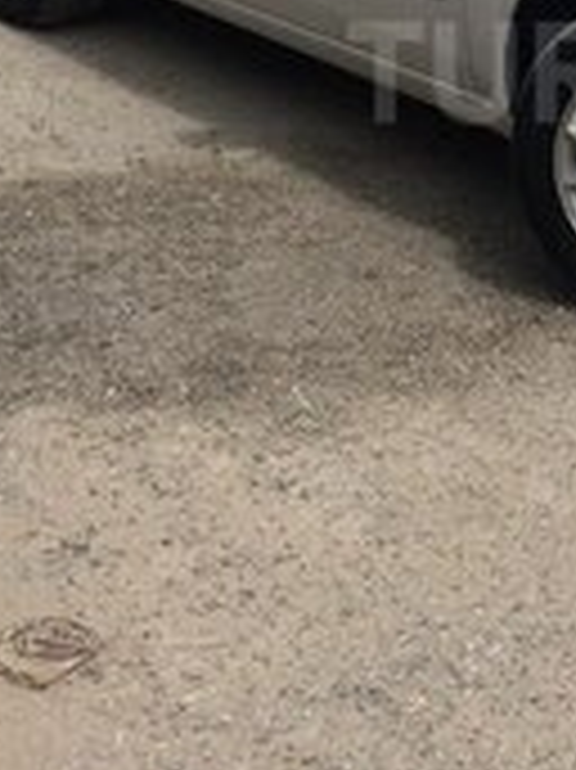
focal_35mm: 84
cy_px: 72
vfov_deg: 22.7
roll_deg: -0.1
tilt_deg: -17.0
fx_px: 1866
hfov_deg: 16.8
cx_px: 693
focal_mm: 4.15
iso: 32
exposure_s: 1/3731
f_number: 2.2
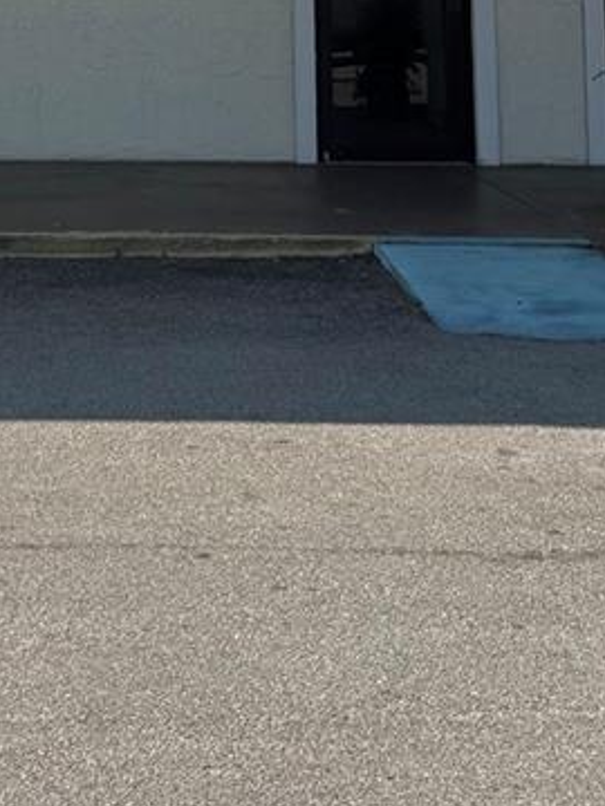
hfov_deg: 18.0
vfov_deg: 22.0
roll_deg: +0.4
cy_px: -240
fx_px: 1864
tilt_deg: +5.0
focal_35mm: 80
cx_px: 2
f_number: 1.78
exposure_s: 1/5319
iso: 80
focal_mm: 6.76
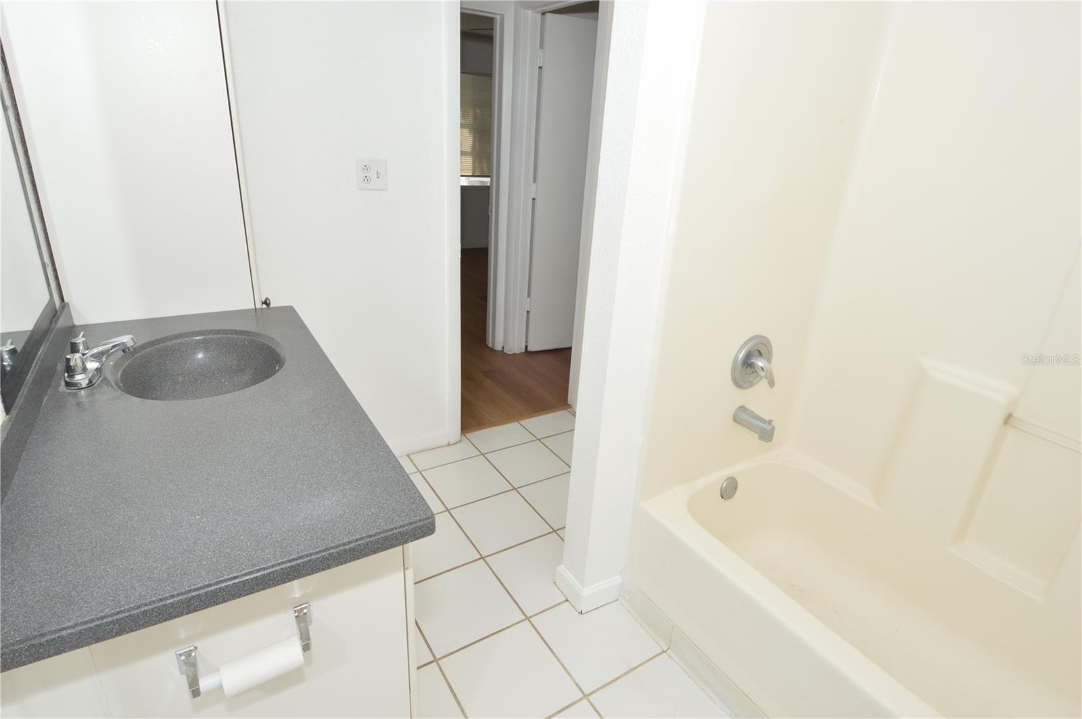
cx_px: 541
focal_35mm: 18
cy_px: 360
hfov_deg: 90.1
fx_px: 540
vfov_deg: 67.3
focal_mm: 12
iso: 400
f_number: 11
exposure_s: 1/125
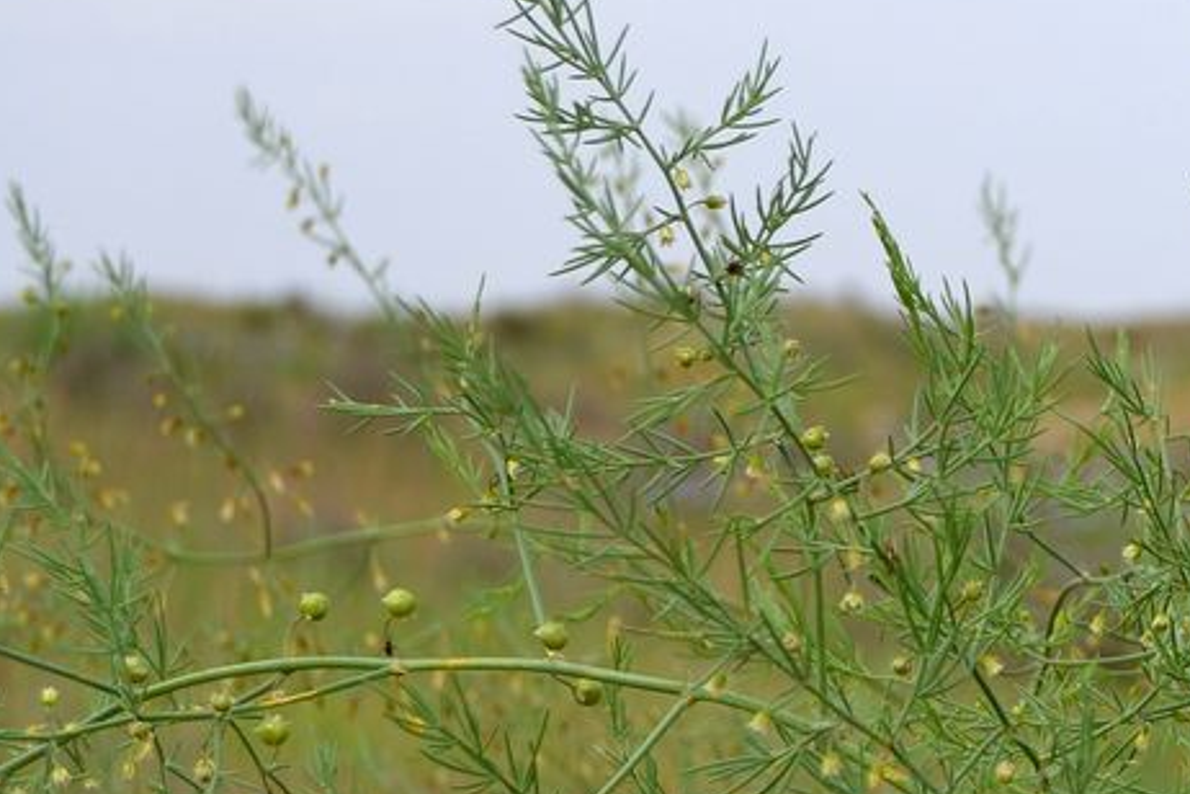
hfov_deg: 9.8
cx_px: 1708
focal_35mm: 205
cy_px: 834
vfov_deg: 6.7
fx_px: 6760
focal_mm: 45
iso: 100
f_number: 8
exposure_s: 1/250
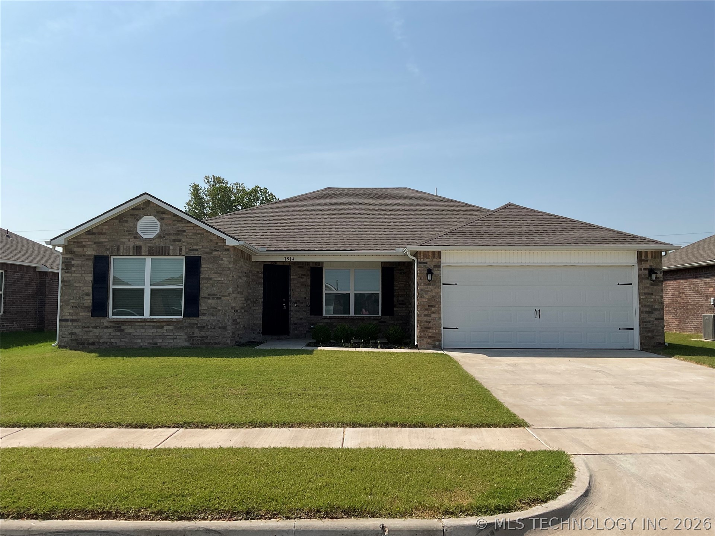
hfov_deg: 61.7
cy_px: 268
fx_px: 599
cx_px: 358
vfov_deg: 48.2
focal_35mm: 29
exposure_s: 1/3322
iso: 20
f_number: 1.8
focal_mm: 3
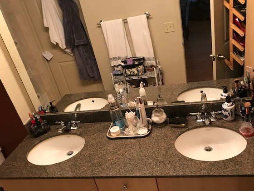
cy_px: 109
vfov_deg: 44.1
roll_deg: +13.3
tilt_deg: -28.2
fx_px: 235
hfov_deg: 56.7
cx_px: 141
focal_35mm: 32
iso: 64
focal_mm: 3.99
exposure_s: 1/15
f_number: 1.8
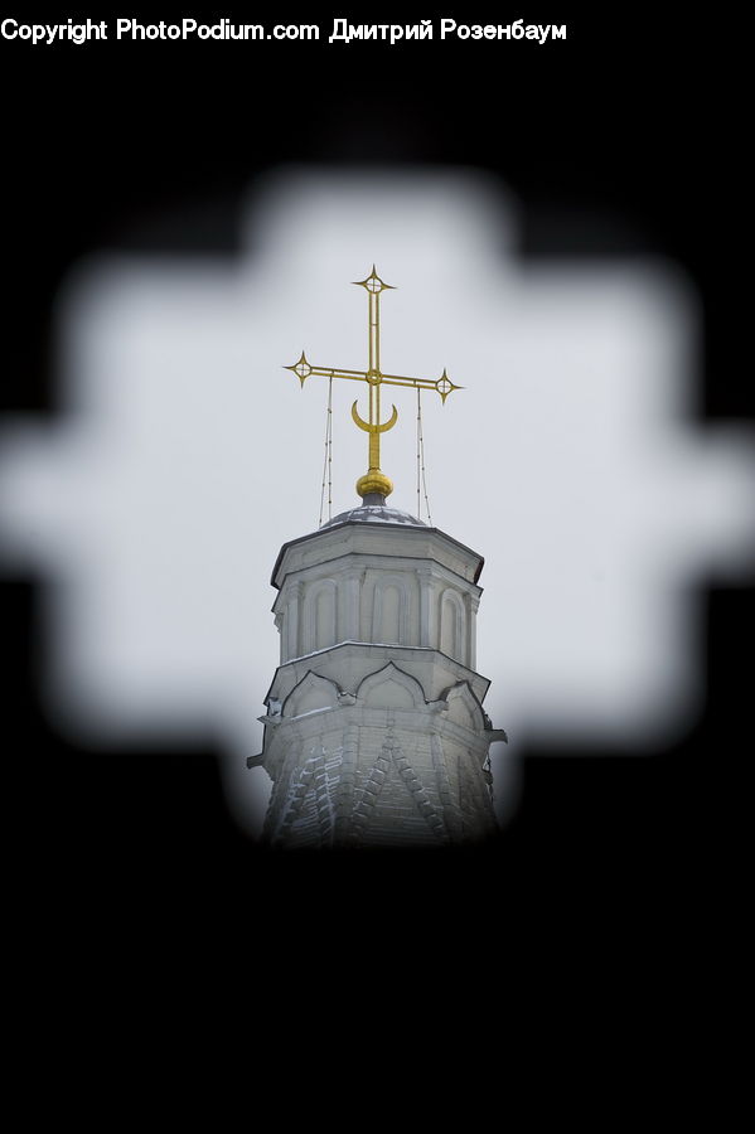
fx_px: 6298
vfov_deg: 10.3
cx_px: 378
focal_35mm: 200
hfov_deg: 6.9
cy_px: 567
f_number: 7.1
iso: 200
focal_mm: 200
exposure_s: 1/200
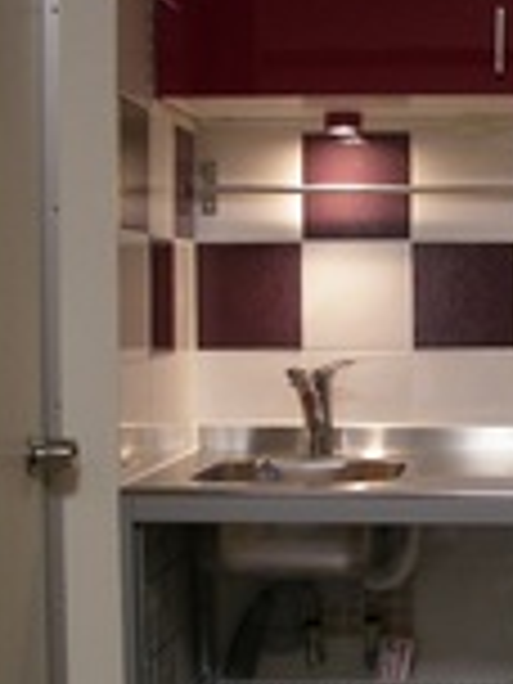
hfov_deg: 16.7
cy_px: 367
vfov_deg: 23.0
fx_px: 1680
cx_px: 585
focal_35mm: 85
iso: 200
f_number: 2.8
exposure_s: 1/20
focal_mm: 7.8
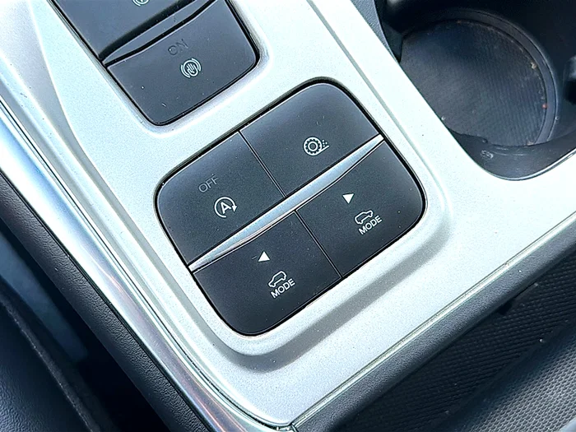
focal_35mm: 41
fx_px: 682
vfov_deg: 35.1
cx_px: 288
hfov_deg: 45.8
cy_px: 216
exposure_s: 1/87
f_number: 1.78
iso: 64
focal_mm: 6.86
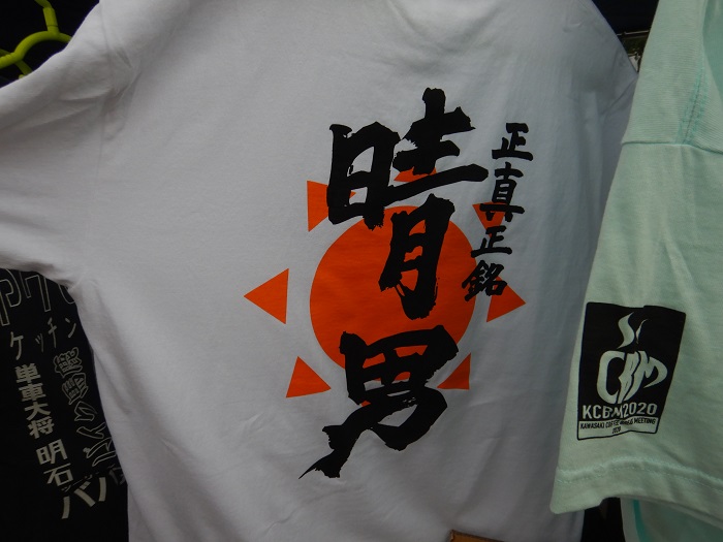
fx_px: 501
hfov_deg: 71.6
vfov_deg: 56.8
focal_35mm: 24
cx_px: 362
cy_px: 271
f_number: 2.8
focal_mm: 4.3
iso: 125
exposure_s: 1/800
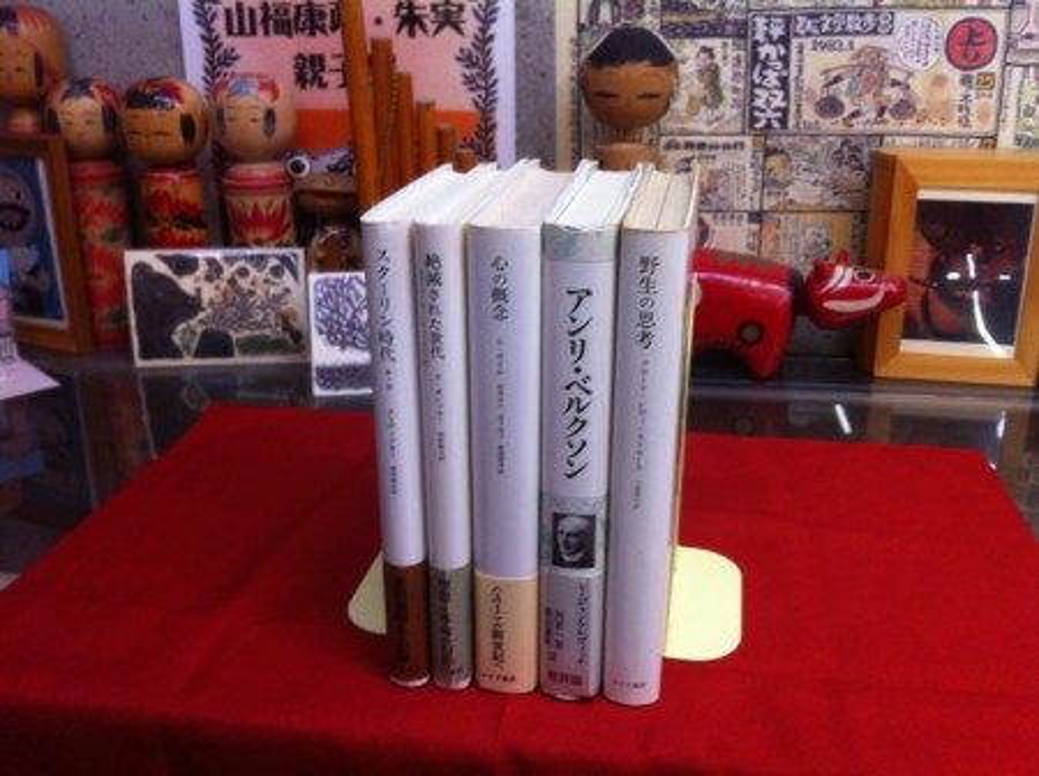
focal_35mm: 35
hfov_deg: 52.7
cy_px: 388
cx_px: 520
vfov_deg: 40.6
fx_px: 1049
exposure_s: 1/15
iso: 125
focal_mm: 3.85
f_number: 2.8
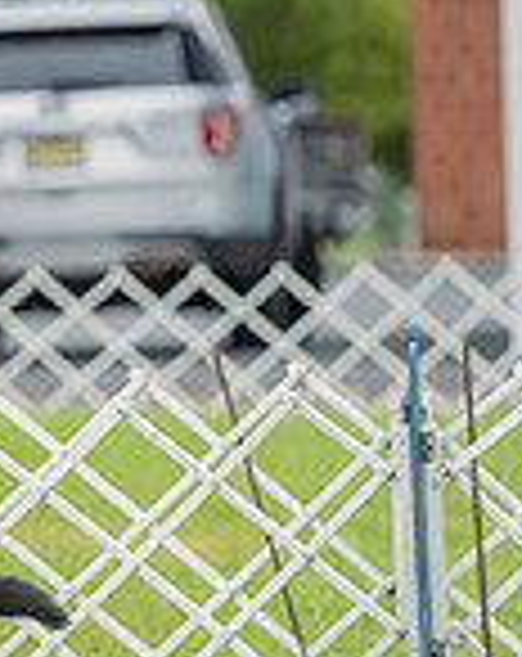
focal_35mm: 748
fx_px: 14506
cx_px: -688
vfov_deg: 2.6
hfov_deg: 2.1
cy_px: 178
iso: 400
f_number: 3.5
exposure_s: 1/1250
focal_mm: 200
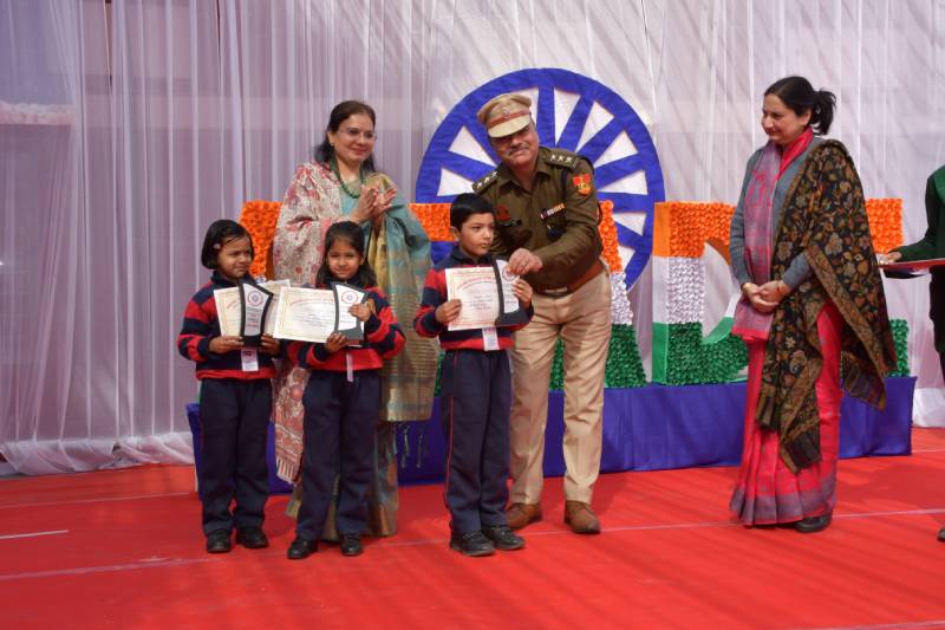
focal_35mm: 51
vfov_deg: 26.5
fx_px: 1338
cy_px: 315
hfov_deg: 38.9
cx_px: 472
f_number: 18
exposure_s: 1/250
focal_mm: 34
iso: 640
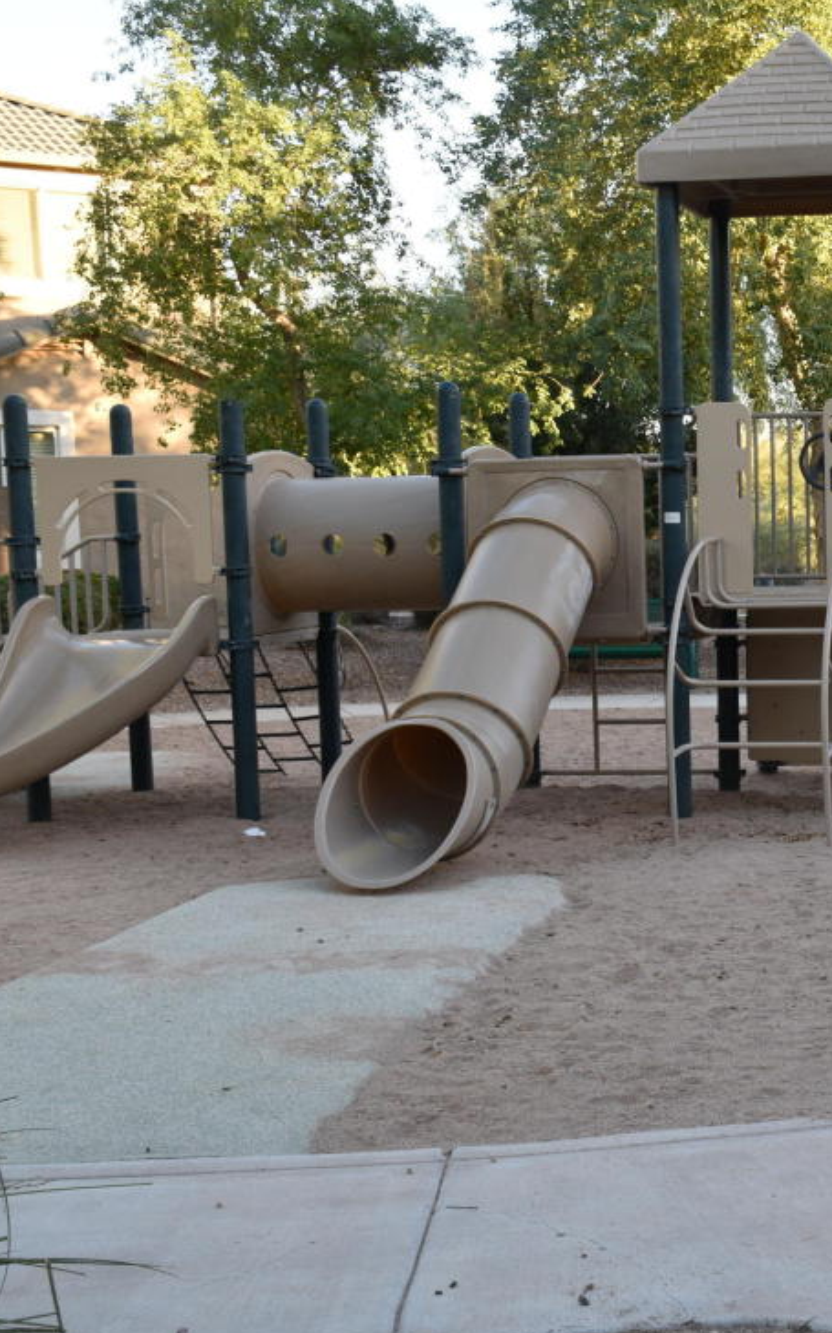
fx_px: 2106
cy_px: 642
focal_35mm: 58
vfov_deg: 35.1
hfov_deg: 21.2
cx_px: 929
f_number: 6.3
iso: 400
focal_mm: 24
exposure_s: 1/160
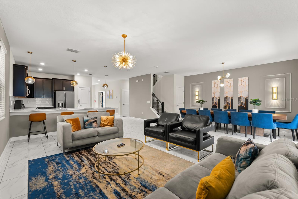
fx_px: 137
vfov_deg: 72.1
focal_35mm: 16
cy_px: 100
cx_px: 149
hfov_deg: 95.0
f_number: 7.1
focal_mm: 16.5
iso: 1600
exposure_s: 1/10
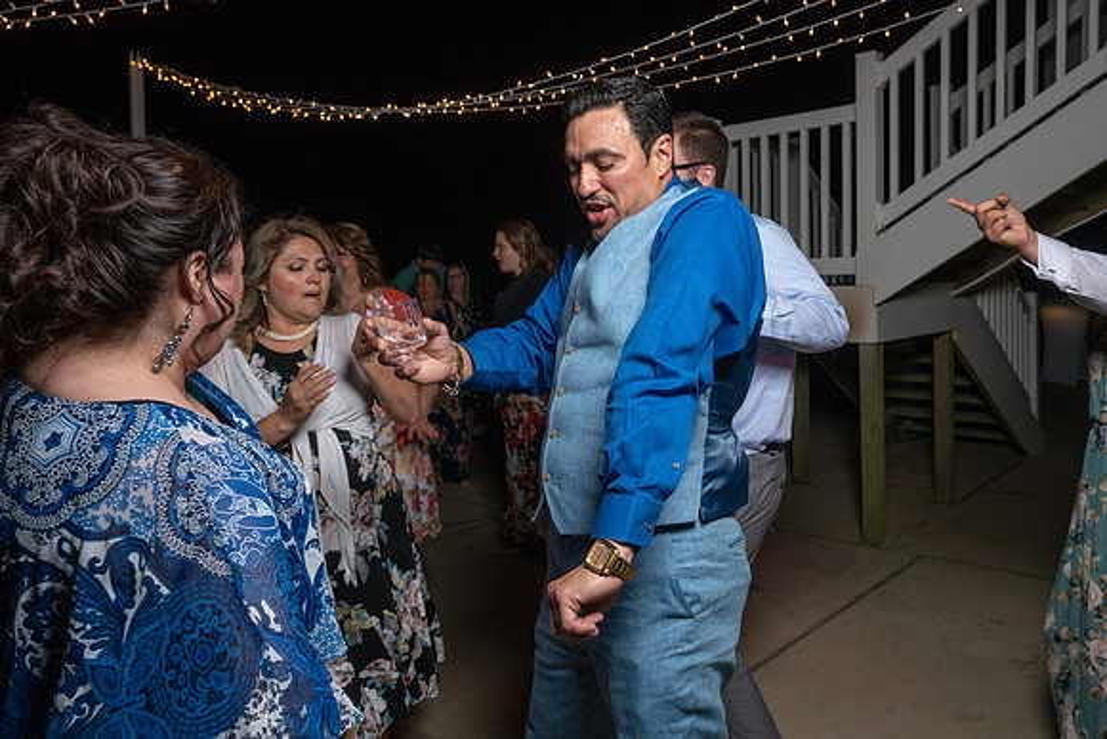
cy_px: 328
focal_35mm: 27
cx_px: 647
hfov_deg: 67.1
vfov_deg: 48.0
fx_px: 827
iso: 2000
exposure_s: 1/250
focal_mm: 23
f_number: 5.6
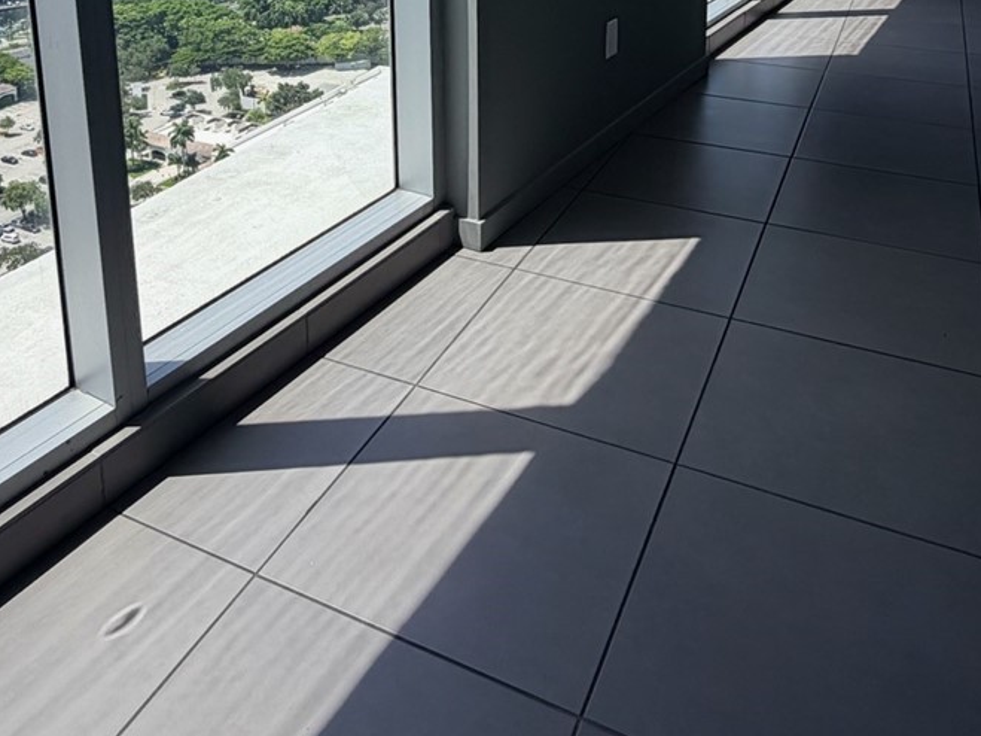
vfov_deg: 37.0
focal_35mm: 34
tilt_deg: -11.5
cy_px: -15
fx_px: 963
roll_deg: +1.5
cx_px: 439
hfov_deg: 53.9
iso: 40
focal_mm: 2.22
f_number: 2.2
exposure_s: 1/569
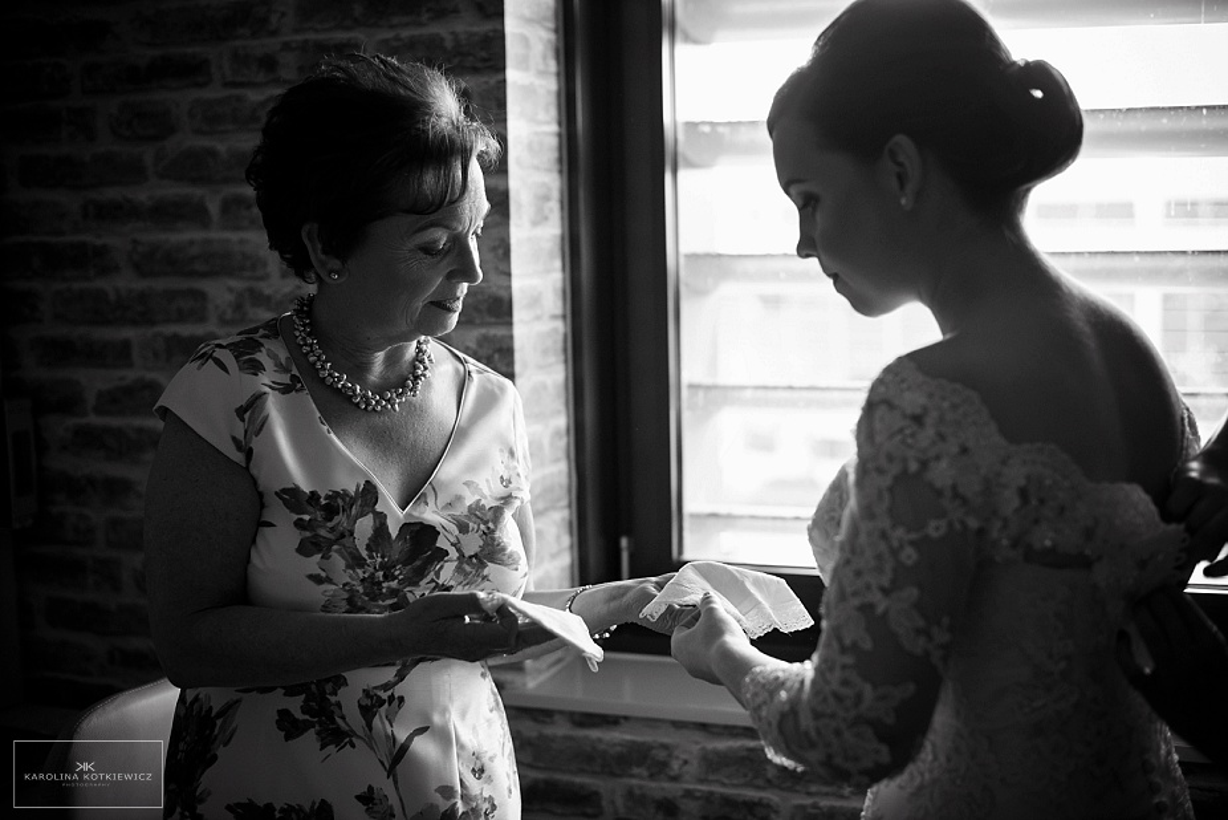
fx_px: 1706
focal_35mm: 50
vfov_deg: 27.0
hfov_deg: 39.6
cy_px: 410
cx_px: 614
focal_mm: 50
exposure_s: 1/320
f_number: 2.5
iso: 1250
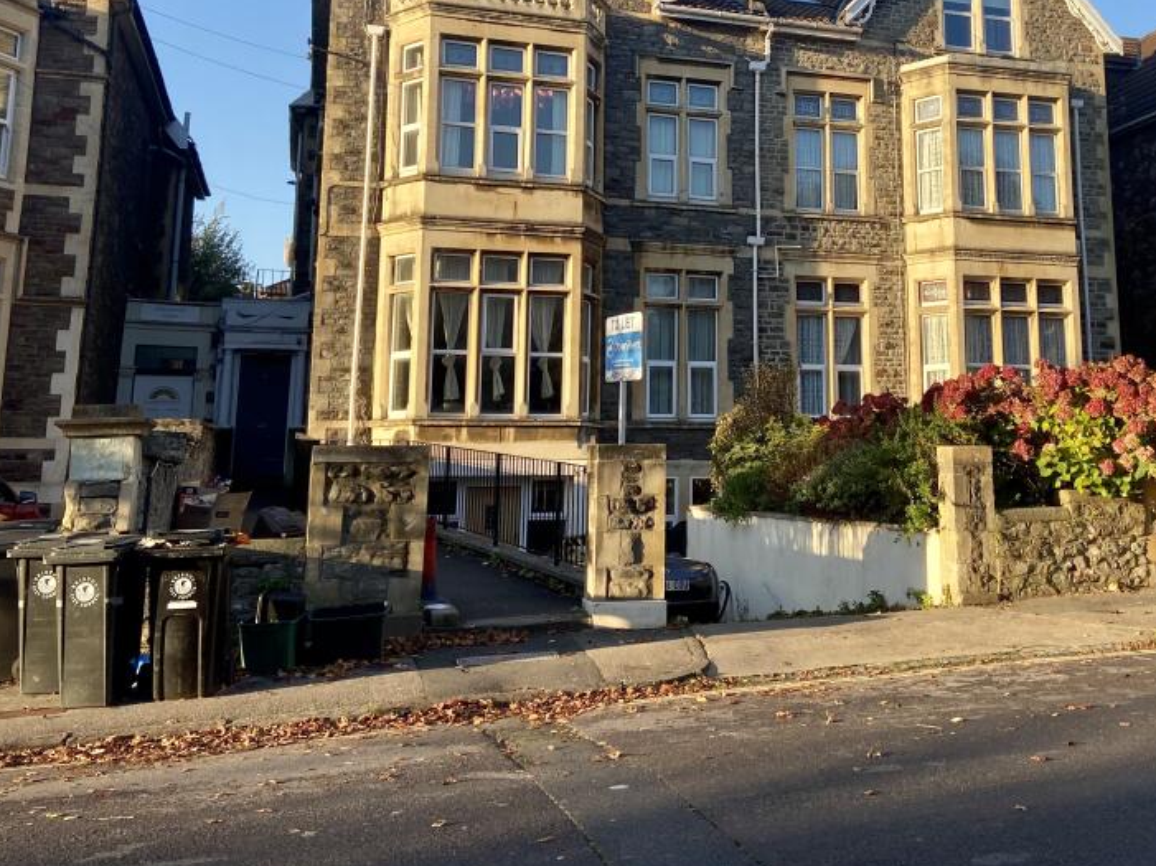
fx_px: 1268
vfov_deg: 37.1
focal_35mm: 38
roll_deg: -0.2
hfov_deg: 48.5
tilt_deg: +10.6
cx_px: 732
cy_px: 254
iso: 32
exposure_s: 1/762
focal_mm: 4.25
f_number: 1.8
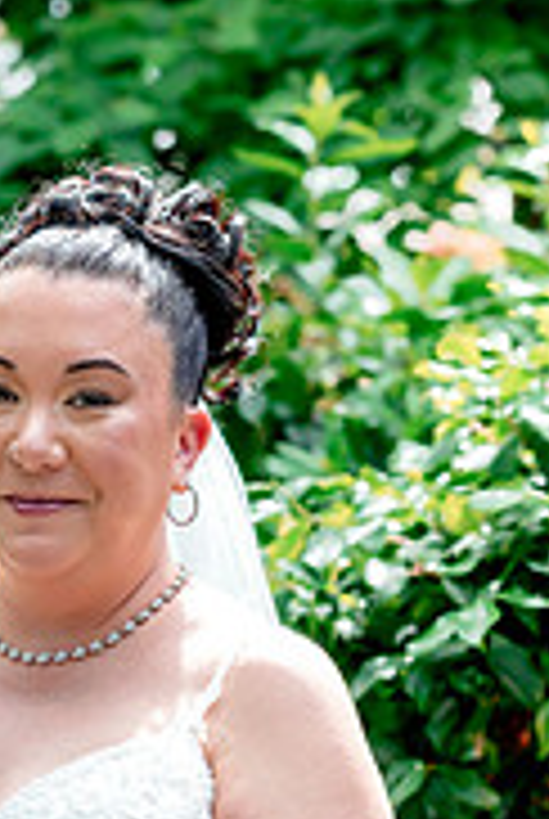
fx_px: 3486
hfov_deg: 8.9
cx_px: -99
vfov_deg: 13.3
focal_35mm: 153
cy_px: 742
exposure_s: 1/640
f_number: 3.5
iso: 640
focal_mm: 62
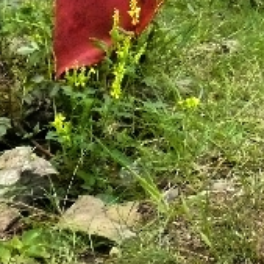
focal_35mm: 151
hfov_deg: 10.7
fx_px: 1303
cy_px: -172
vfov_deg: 11.0
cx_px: 517
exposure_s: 1/800
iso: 800
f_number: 5
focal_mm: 7.6
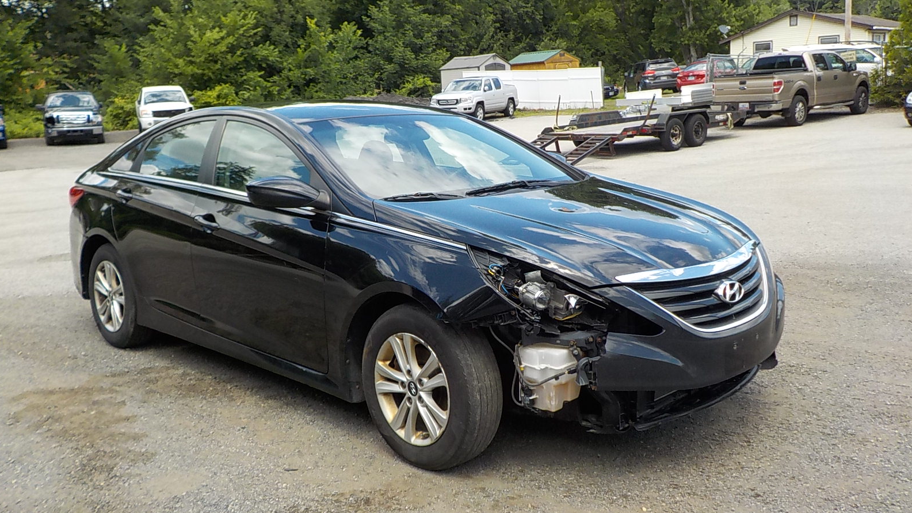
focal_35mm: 33
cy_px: 240
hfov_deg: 59.5
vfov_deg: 35.6
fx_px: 798
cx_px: 454
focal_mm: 4.1
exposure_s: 1/500
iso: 125
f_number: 3.3
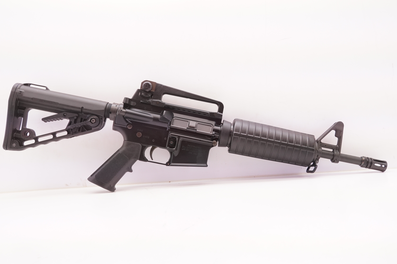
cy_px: 132
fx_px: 397
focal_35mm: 36
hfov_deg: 53.2
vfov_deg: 36.8
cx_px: 198
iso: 800
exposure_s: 1/160
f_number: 5.6
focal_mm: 24
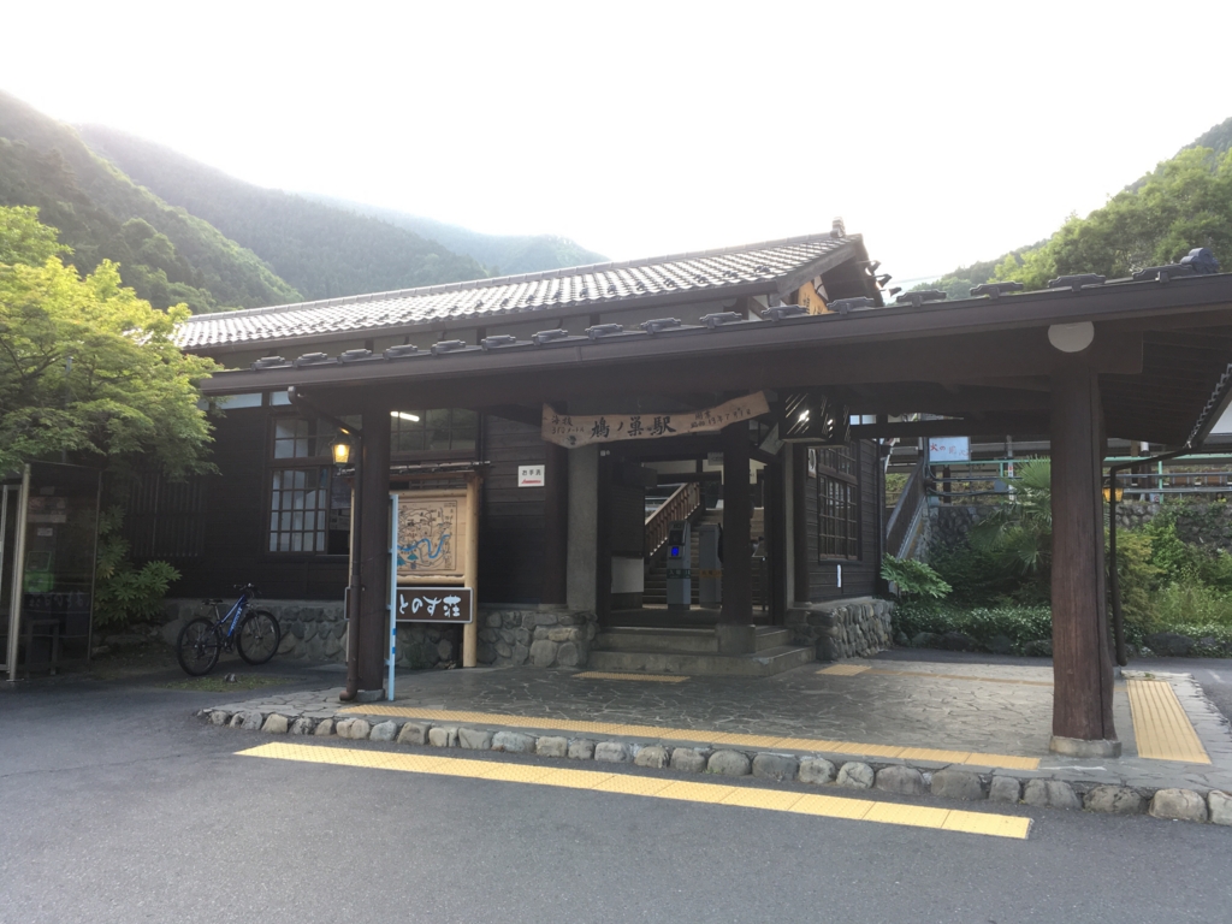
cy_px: 462
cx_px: 616
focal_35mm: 29
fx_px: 1032
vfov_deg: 48.2
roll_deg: +0.6
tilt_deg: +4.9
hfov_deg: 61.7
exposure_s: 1/120
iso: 32
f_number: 2.2
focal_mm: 4.15
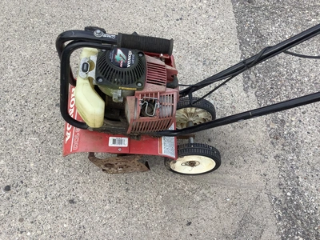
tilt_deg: -56.1
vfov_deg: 45.4
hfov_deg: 58.4
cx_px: 160
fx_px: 287
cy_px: 120
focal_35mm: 31
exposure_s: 1/407
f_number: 2.4
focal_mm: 3.3
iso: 25
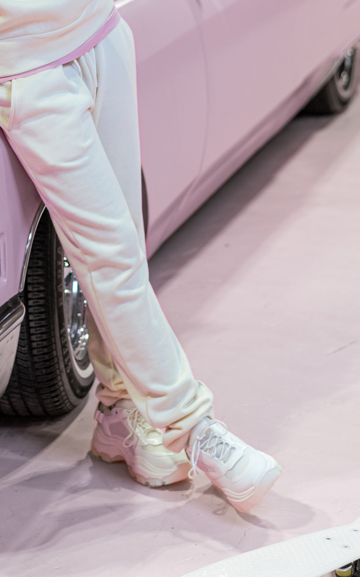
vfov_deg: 17.6
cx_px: 32
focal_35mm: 116
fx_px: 1821
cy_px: 22
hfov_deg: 11.2
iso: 320
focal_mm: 58
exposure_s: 1/125
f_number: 2.8
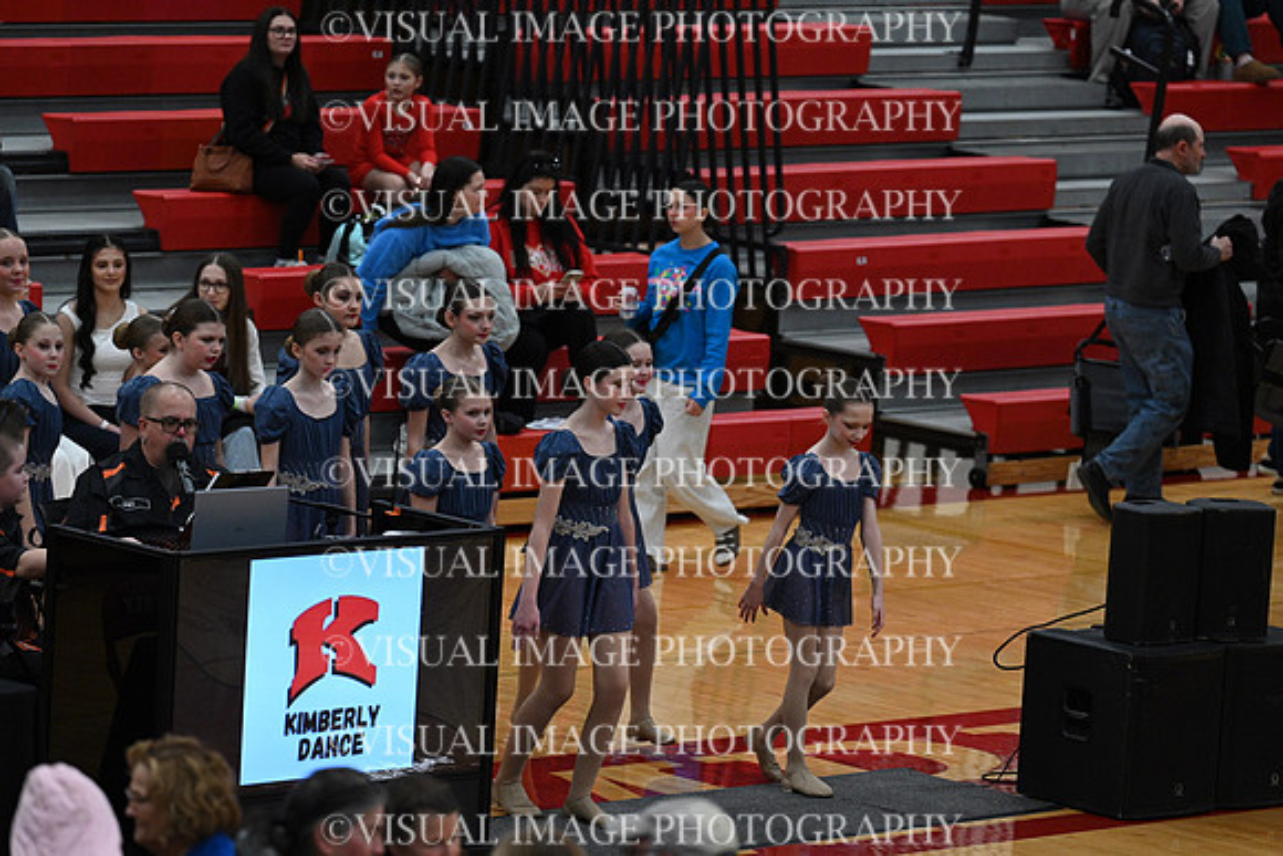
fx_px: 7129
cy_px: 428
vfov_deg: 6.9
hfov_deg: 10.3
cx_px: 642
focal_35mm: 200
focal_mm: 200
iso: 4000
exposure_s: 1/400
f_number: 4
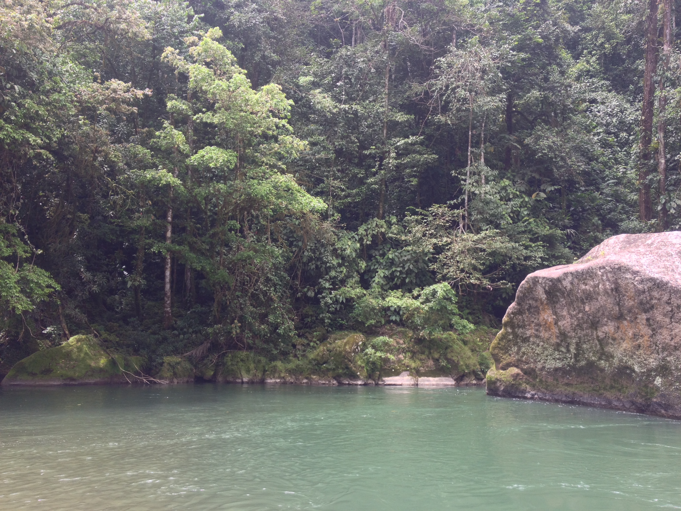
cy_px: 256
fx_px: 689
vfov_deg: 40.7
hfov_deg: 52.6
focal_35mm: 35
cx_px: 340
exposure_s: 1/152
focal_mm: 4.28
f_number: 2.4
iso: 50
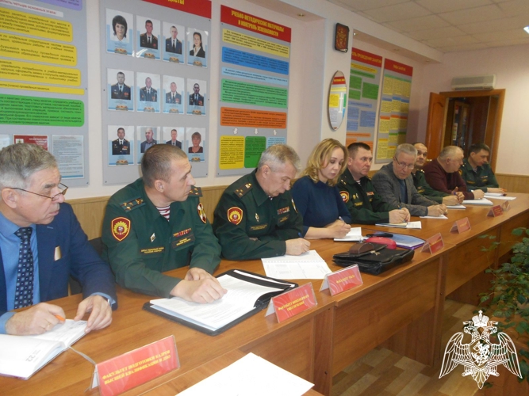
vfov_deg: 53.0
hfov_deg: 67.3
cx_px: 264
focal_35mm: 26
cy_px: 198
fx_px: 397
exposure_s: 1/25
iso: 280
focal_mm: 4.6
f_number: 3.2
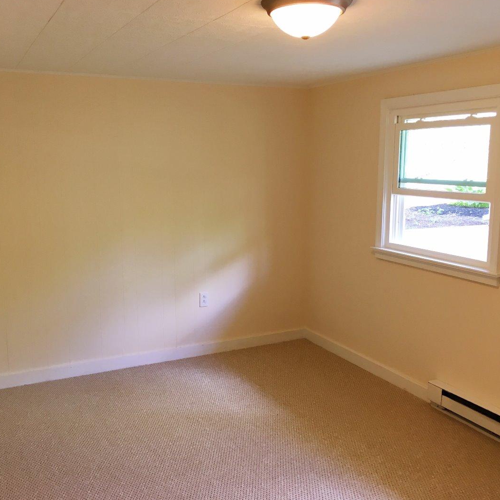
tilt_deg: -8.4
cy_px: 249
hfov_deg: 47.2
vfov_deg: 47.2
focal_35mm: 35
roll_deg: -0.4
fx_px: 572
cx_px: 239
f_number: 2.2
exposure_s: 1/30
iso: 50
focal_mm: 4.15
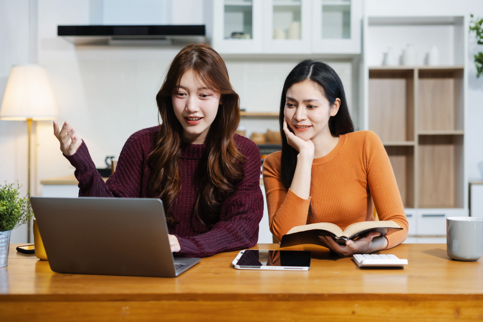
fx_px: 671
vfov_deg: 27.0
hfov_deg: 39.6
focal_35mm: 50
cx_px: 242
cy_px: 161
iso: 500
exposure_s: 1/200
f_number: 2.5
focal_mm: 50
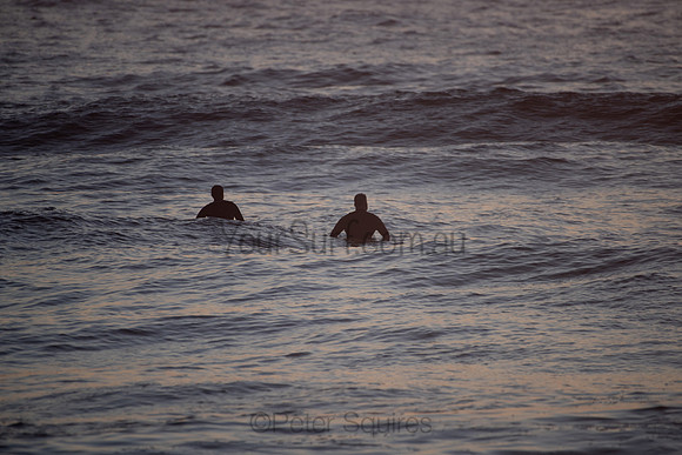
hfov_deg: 3.7
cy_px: 221
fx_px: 10462
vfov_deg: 2.5
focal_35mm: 552
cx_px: 350
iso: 180
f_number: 5.6
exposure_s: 1/400
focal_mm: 500
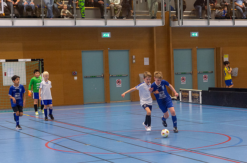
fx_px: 633
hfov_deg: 22.0
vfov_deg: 14.7
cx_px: 161
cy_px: 107
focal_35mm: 93
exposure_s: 1/400
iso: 4000
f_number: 3.5
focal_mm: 70
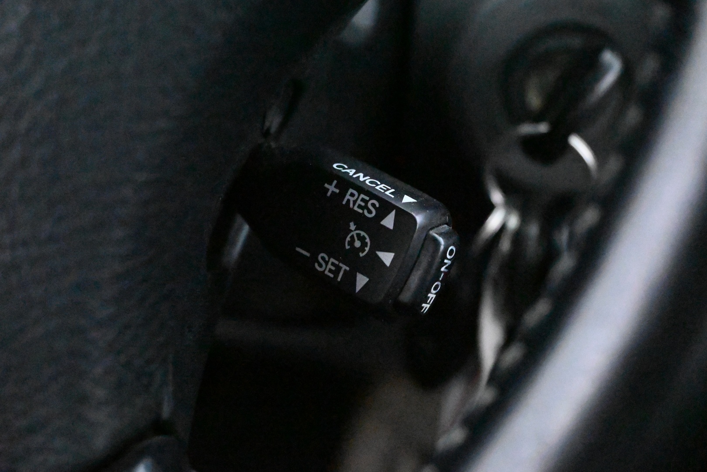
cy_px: 236
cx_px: 354
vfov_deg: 27.7
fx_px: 957
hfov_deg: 40.5
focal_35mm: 49
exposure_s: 1/50
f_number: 5
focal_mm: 32.5
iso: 45600
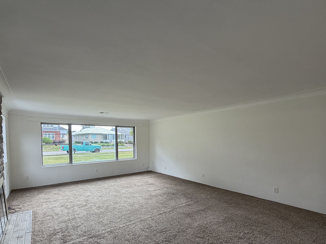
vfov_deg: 73.9
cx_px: 138
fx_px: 160
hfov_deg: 90.3
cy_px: 147
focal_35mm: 17
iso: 100
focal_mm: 2.22
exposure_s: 1/121
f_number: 2.2
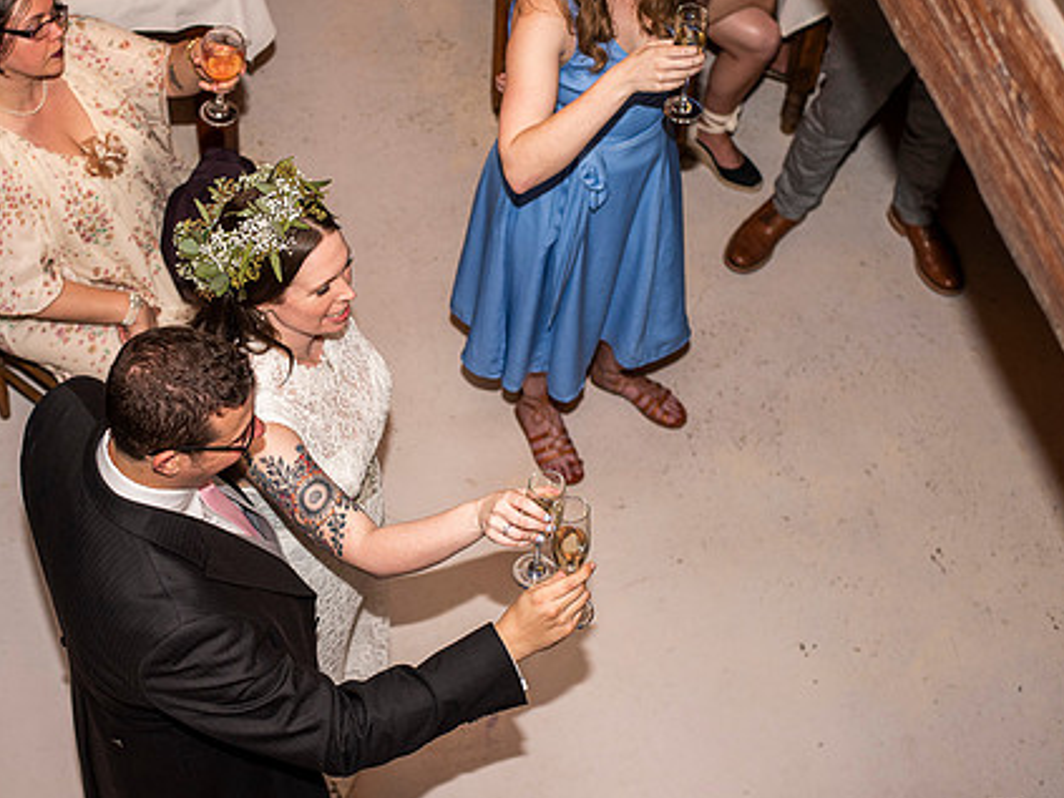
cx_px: 382
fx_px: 2028
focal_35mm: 66
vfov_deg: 22.2
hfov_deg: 29.3
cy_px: 379
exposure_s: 1/100
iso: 500
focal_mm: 50
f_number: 3.2
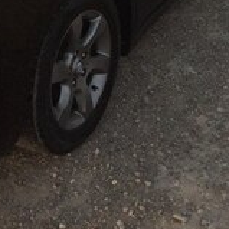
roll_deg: +1.7
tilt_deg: -13.9
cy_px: -78
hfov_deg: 21.6
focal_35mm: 80
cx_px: 96
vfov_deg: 19.7
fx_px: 599
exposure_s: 1/20
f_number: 2.2
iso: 250
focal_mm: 4.15
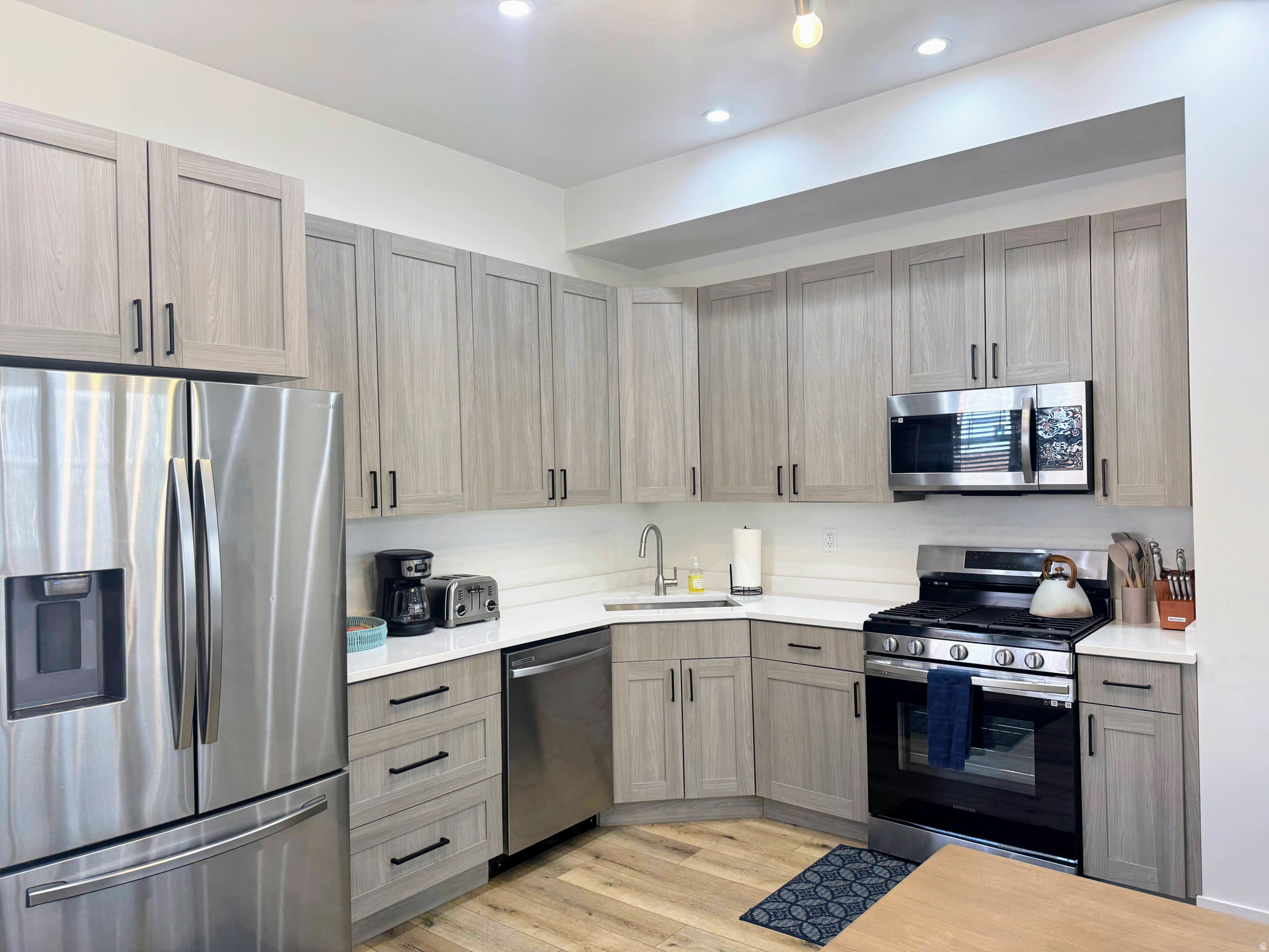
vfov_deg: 56.8
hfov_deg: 71.6
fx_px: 880
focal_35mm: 24
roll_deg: +0.8
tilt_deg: -0.5
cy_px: 476
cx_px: 634
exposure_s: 1/120
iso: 125
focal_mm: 6.76
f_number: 1.78
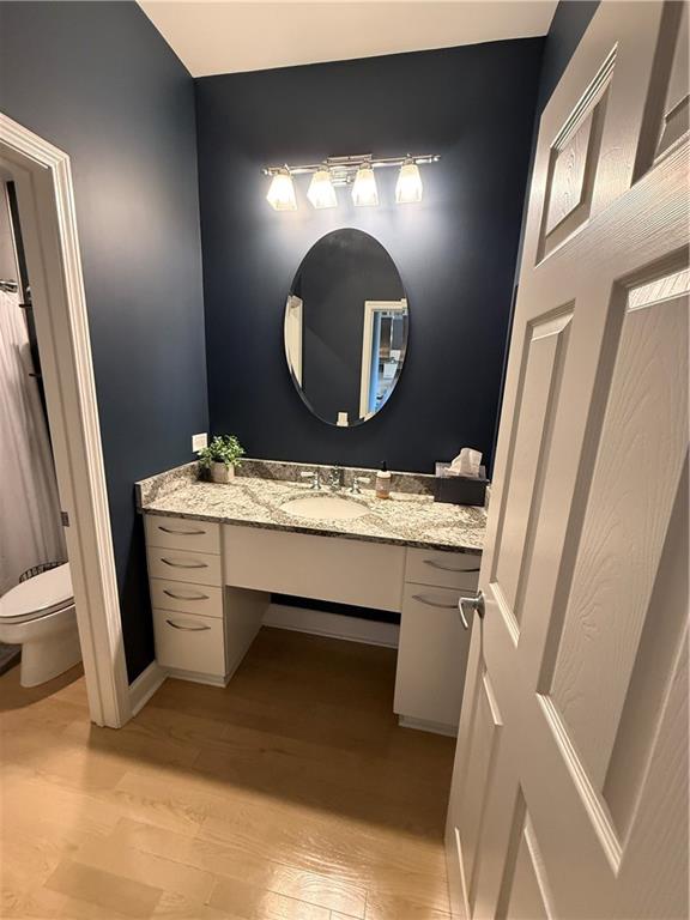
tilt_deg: -10.7
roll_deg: -3.4
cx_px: 345
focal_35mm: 14
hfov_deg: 85.7
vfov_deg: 102.1
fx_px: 372
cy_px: 460
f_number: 2.2
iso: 500
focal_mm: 2.22
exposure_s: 1/60
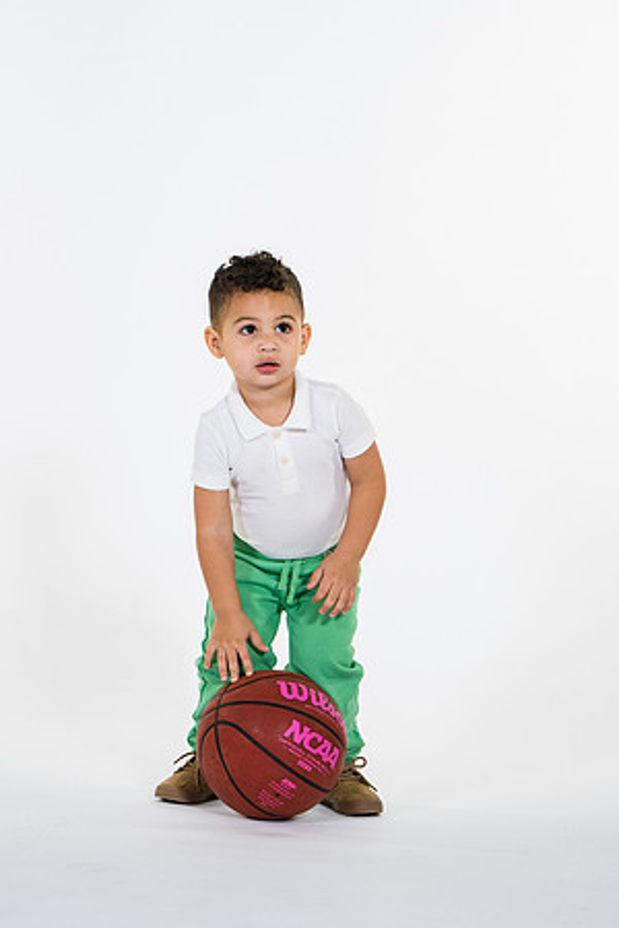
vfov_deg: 14.4
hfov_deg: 9.6
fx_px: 3675
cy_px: 464
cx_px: 310
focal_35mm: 142
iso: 200
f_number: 5.6
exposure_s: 1/160
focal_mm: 95
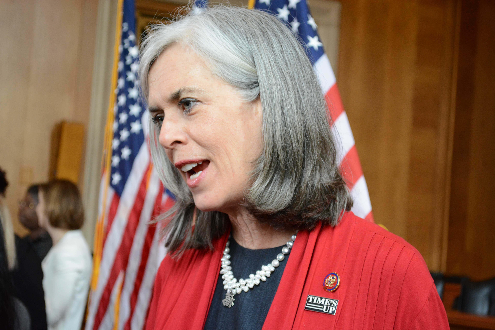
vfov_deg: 18.9
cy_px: 165
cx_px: 248
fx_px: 990
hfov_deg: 28.1
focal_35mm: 72
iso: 1600
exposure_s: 1/100
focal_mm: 48
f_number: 5.6
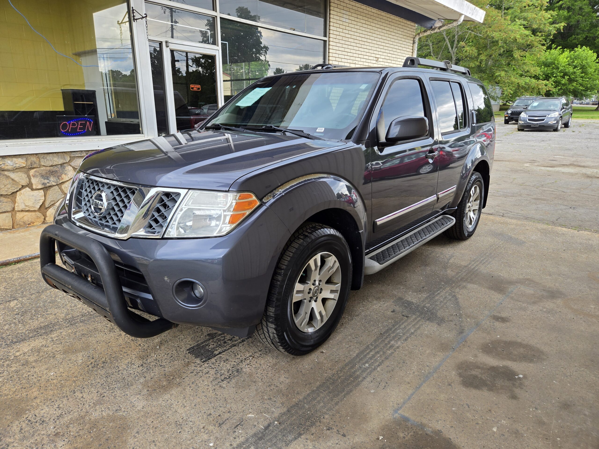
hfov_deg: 73.9
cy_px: 224
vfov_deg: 58.9
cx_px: 300
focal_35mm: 23
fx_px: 398
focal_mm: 5.4
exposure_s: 1/180
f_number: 1.8
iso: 40
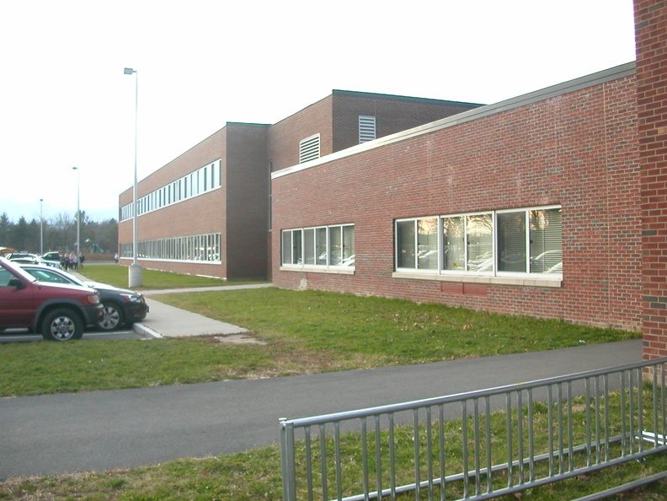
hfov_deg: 50.1
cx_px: 334
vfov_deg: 38.7
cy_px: 250
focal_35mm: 37
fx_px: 713
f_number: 2.7
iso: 100
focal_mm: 5.6
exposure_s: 1/163
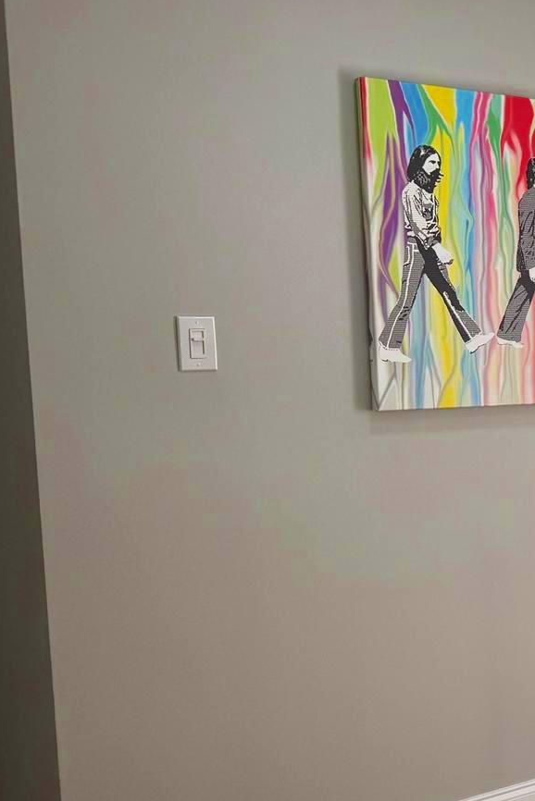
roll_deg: +0.2
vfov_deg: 33.9
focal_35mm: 59
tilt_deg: -5.8
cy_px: 454
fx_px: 1314
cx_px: 943
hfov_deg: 18.4
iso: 100
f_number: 1.78
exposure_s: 1/909
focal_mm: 6.76
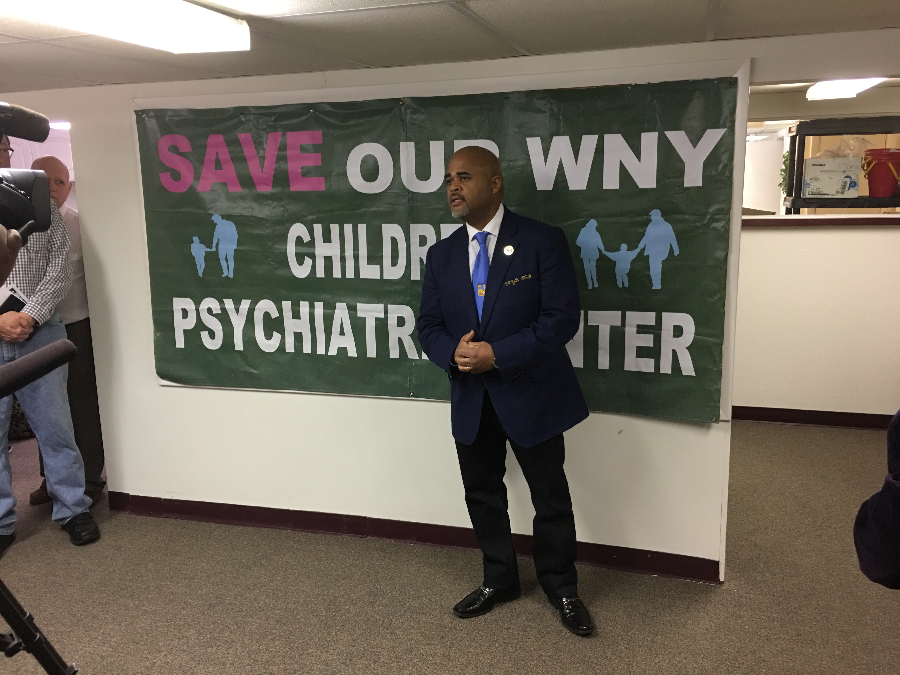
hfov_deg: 61.7
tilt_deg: -12.9
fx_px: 754
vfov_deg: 48.2
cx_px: 450
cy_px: 338
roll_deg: +0.3
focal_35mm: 29
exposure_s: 1/15
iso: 80
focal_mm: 4.15
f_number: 2.2
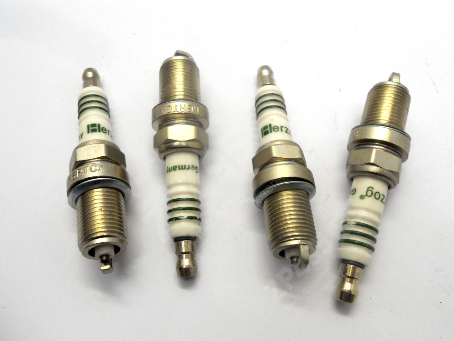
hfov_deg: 56.8
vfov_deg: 44.2
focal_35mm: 32
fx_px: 420
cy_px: 170
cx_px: 227
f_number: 3.5
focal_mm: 5.8
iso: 100
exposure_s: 1/30
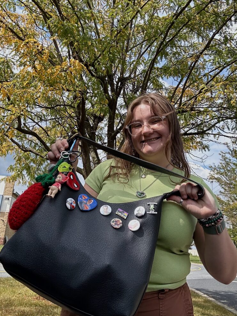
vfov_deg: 58.4
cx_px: 118
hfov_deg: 45.4
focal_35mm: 31
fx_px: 283
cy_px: 156
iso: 25
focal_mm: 2.69
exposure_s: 1/621
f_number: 1.9
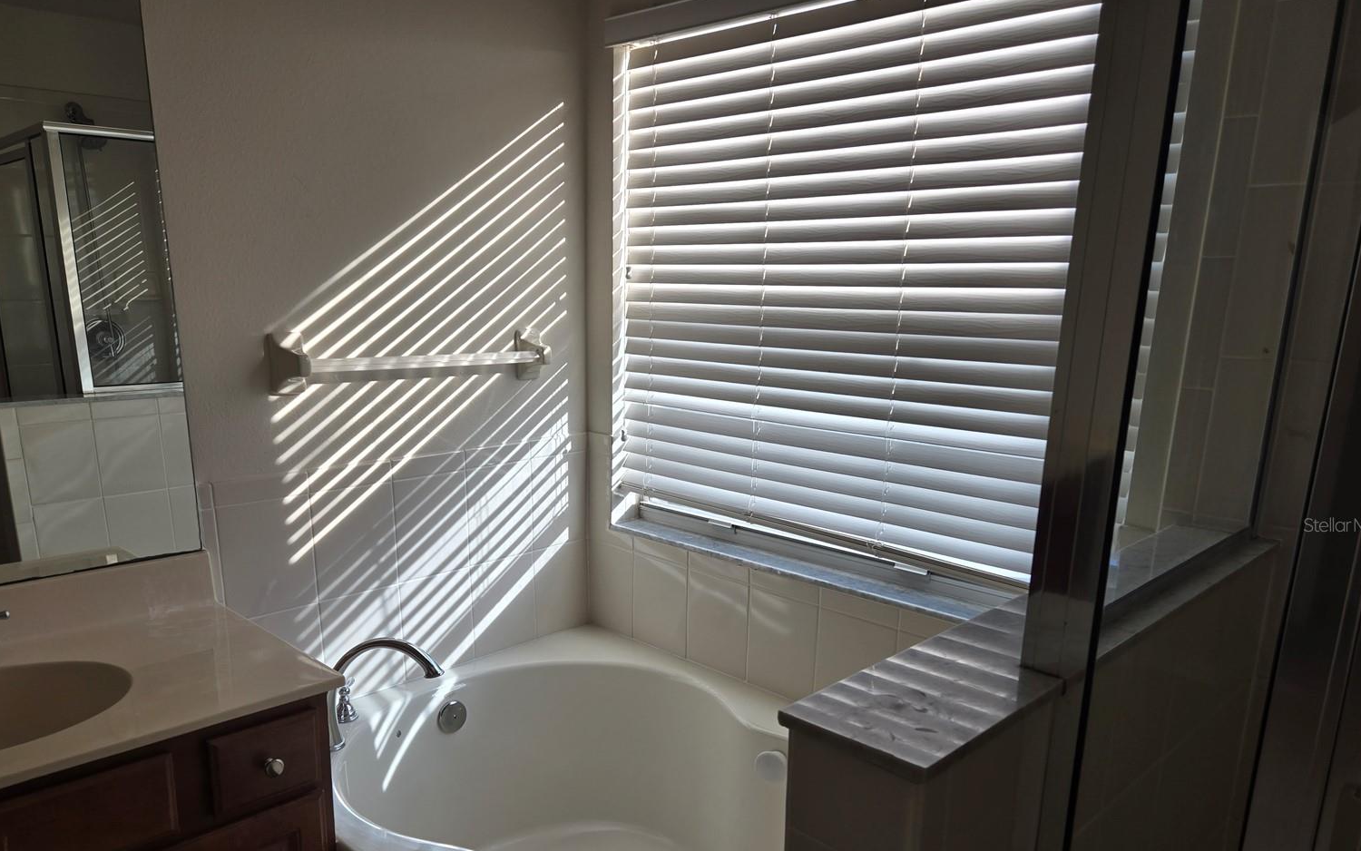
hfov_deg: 70.4
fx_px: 965
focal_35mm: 26
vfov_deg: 47.2
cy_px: 524
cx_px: 663
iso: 25
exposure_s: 1/180
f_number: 1.8
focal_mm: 5.4
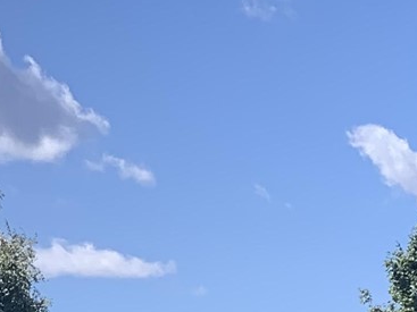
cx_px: 706
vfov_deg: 5.0
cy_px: 625
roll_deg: -1.0
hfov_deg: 6.7
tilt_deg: +1.8
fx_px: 3492
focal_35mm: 290
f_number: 2.4
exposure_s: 1/786
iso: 16
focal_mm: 6
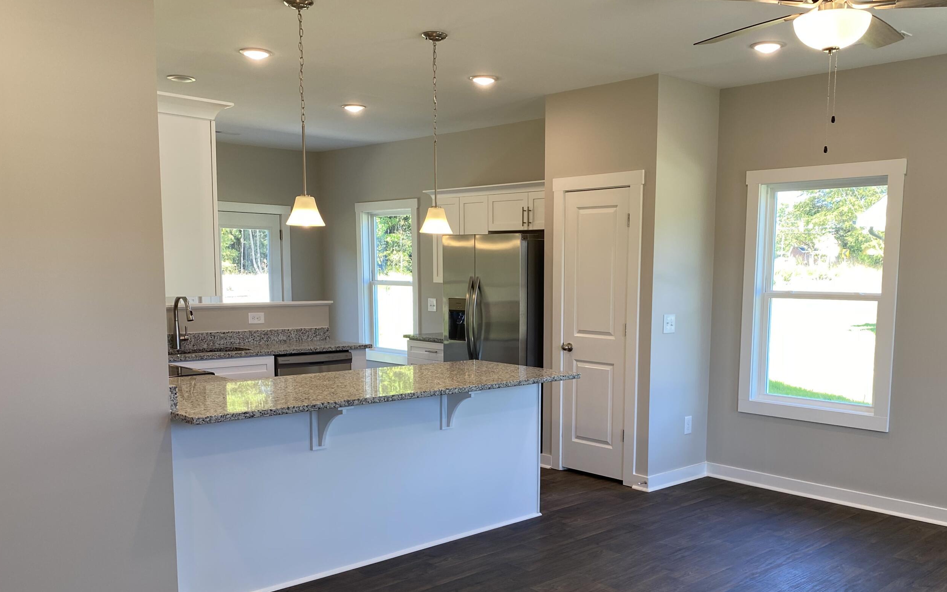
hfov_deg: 57.9
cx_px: 545
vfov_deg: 38.0
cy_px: 379
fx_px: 852
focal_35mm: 33
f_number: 1.8
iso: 64
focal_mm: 4.25
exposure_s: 1/120
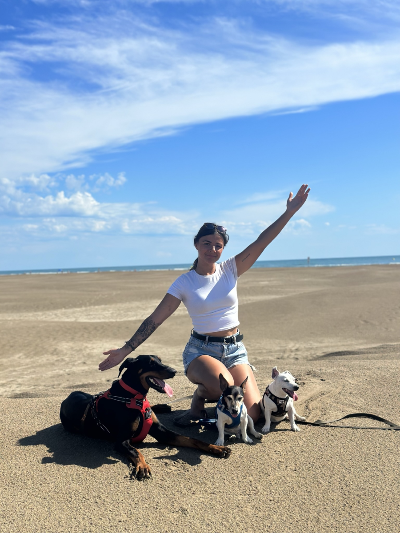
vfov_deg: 39.7
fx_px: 740
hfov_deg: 30.3
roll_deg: +1.9
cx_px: 200
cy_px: 266
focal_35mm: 48
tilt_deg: +0.1
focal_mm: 6.86
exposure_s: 1/9804
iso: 100
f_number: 1.78
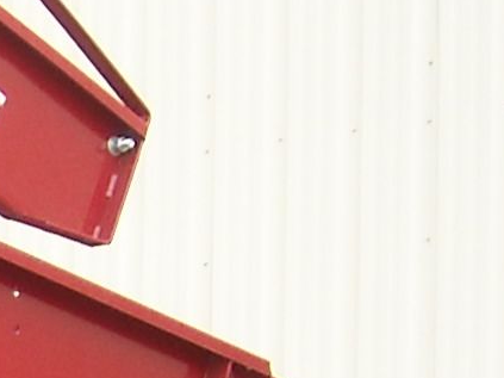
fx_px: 3930
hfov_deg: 6.6
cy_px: 739
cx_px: -1062
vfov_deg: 5.4
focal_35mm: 270
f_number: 2.8
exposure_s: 1/184
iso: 64
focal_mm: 5.7
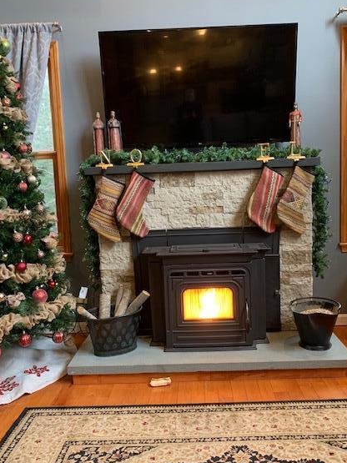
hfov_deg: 46.7
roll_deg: +2.7
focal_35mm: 30
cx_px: 186
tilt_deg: -6.3
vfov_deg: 60.0
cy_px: 229
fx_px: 401
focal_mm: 4.25
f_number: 1.8
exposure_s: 1/60
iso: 250
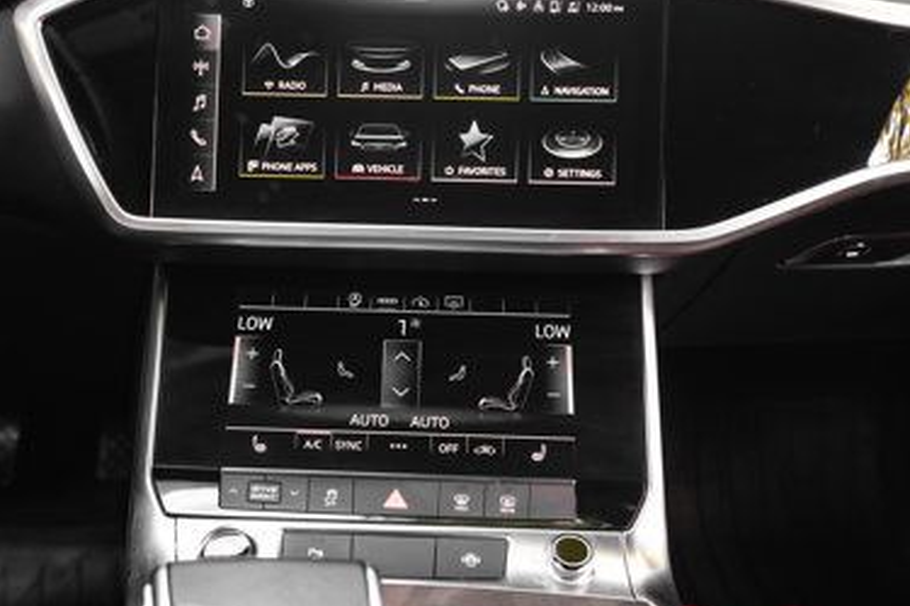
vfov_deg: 32.6
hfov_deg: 47.3
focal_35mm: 41
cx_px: 386
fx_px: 1036
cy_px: 348
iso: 640
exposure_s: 1/200
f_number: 3.2
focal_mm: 24
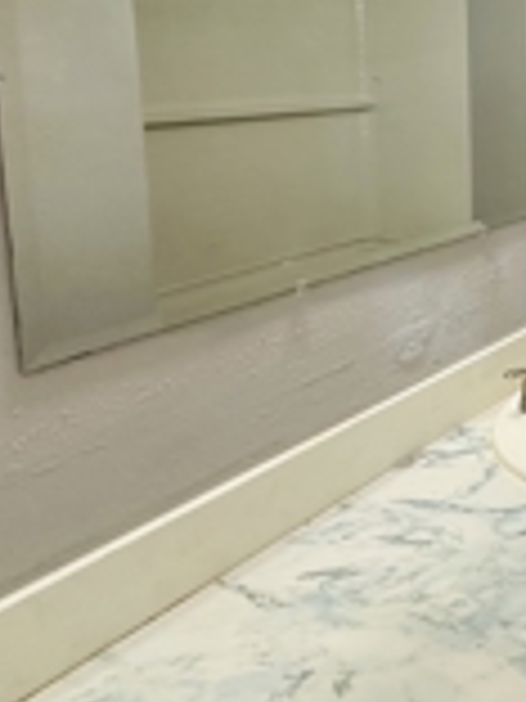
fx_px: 729
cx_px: 692
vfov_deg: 48.2
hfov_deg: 30.7
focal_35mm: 36
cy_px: 130
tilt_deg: -5.9
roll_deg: -0.1
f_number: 2.2
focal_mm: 2.22
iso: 400
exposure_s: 1/60
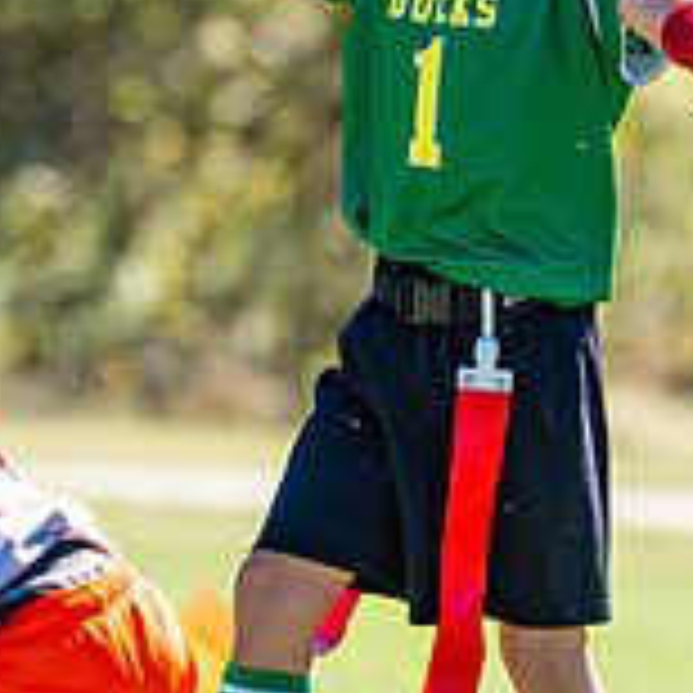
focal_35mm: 1010
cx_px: 413
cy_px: 218
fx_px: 22876
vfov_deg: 1.7
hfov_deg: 1.7
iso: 200
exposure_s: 1/2000
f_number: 2.8
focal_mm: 200
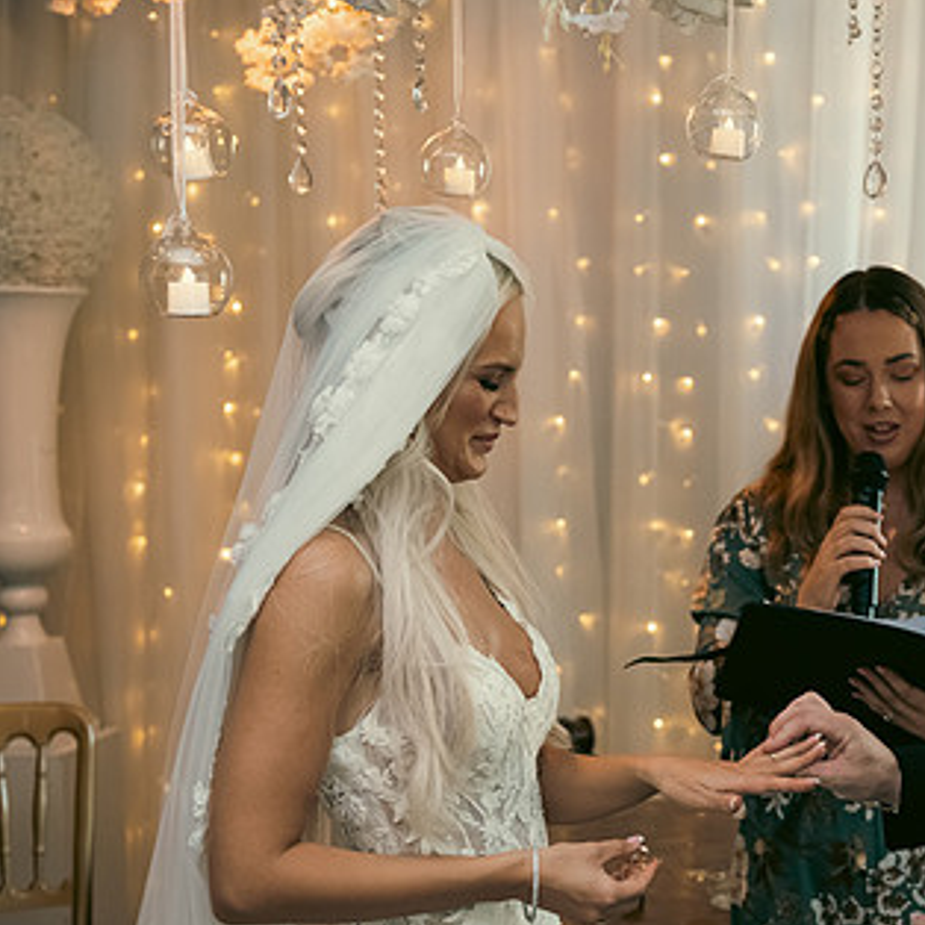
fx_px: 2086
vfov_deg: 24.9
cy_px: 564
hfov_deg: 24.5
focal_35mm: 69
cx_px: 781
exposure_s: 1/160
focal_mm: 44
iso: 1250
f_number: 3.5
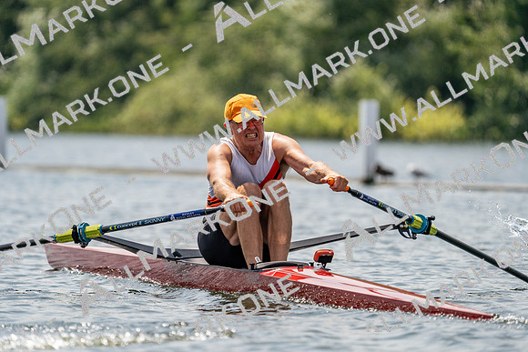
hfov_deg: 4.6
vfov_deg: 3.1
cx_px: 264
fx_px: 6572
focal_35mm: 448
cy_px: 176
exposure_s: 1/1600
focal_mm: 448
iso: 200
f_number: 6.3
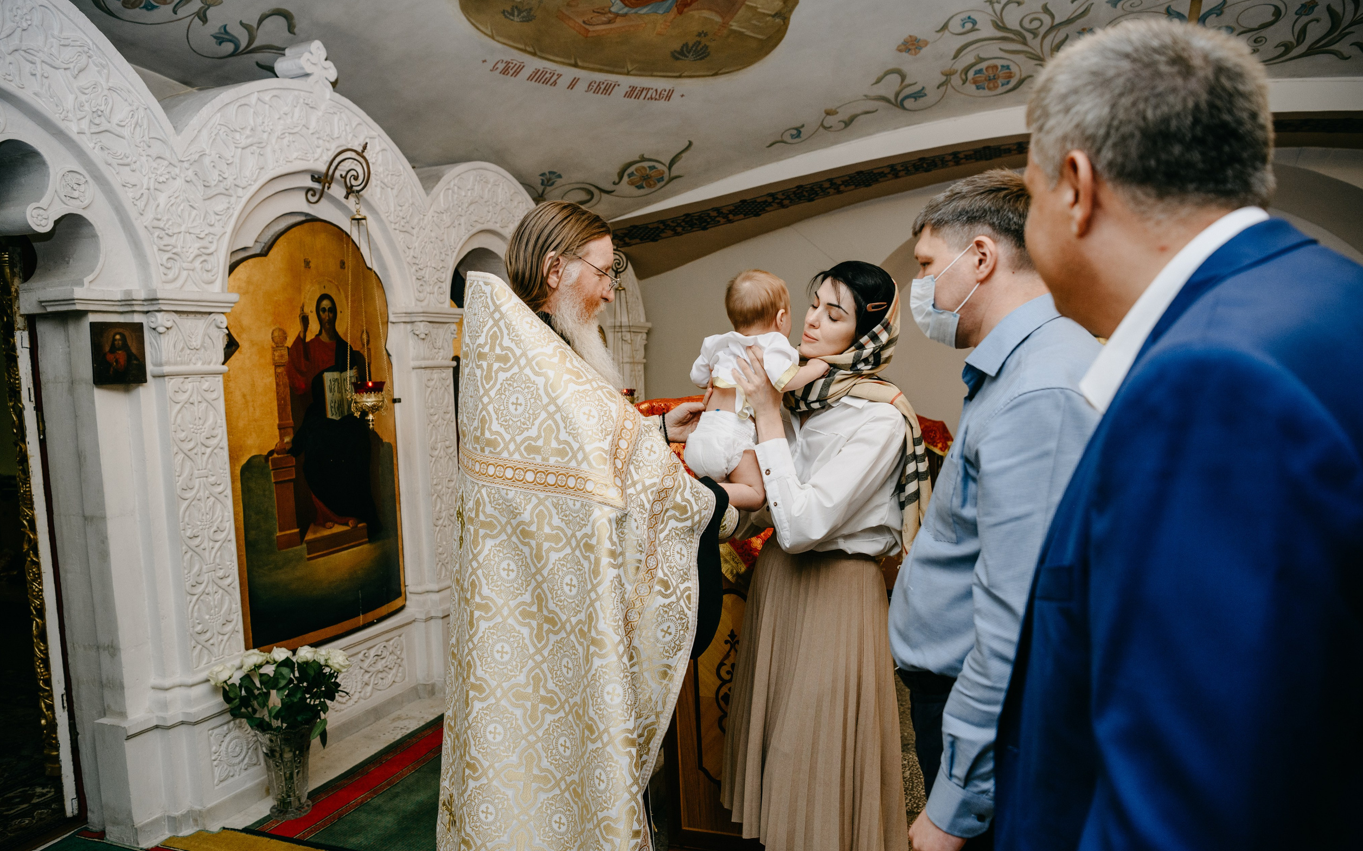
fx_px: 1003
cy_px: 451
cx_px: 687
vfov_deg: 46.0
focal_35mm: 27
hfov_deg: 68.4
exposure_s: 1/160
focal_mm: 26
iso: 500
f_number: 3.5
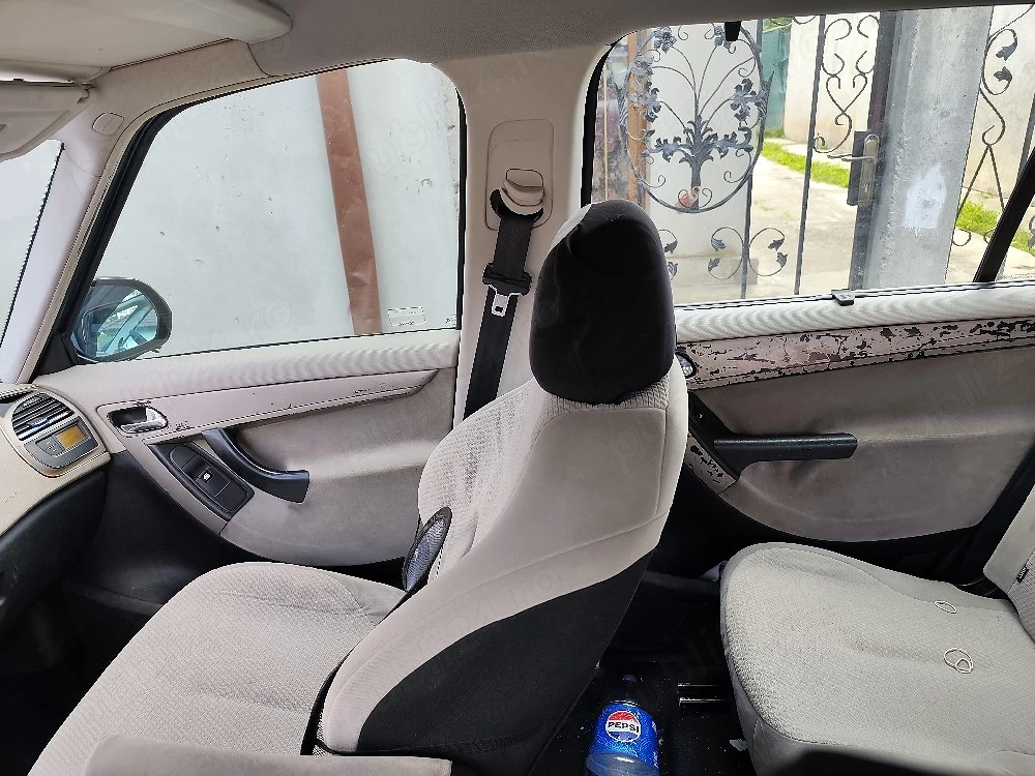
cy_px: 388
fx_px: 688
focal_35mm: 23
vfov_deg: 58.9
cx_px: 518
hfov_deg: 73.9
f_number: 1.65
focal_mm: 6.19
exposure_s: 1/100
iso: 50
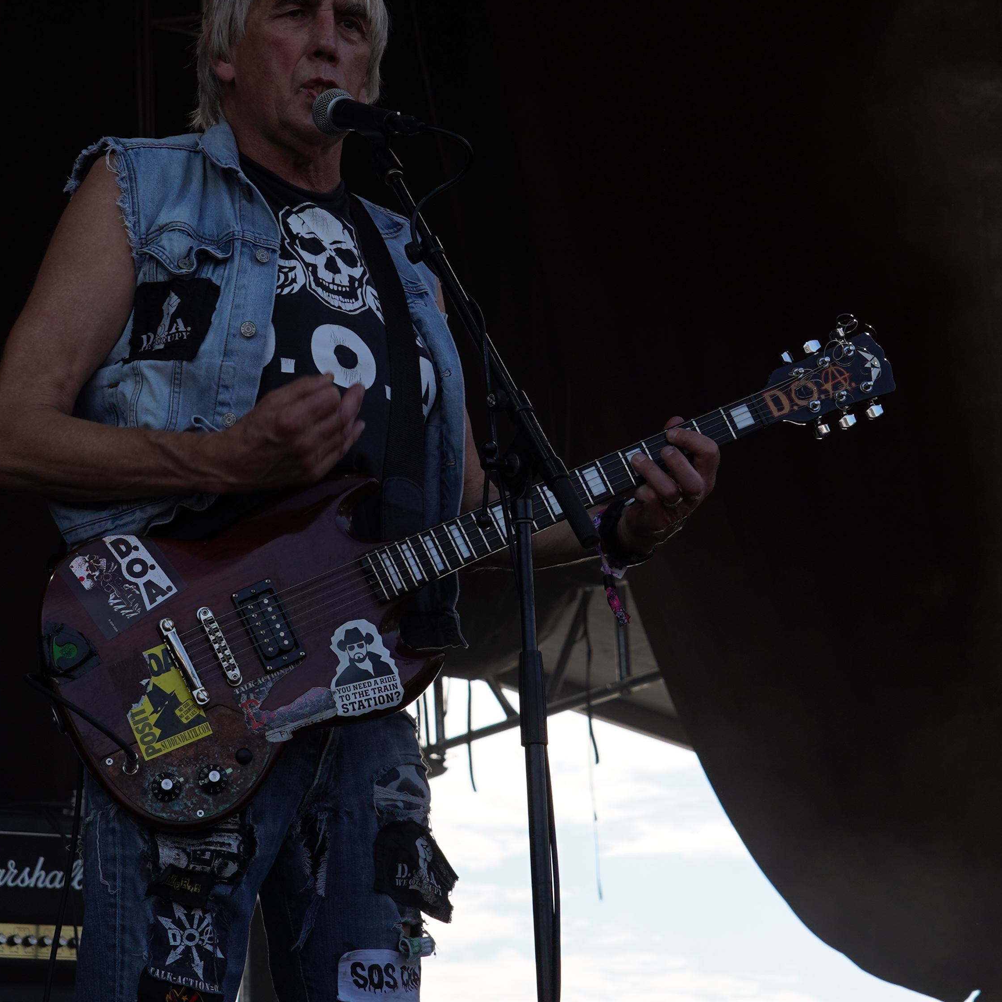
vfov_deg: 15.9
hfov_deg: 16.0
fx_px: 3570
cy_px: 338
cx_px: 418
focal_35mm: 109
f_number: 7.1
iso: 100
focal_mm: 48
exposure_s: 1/320
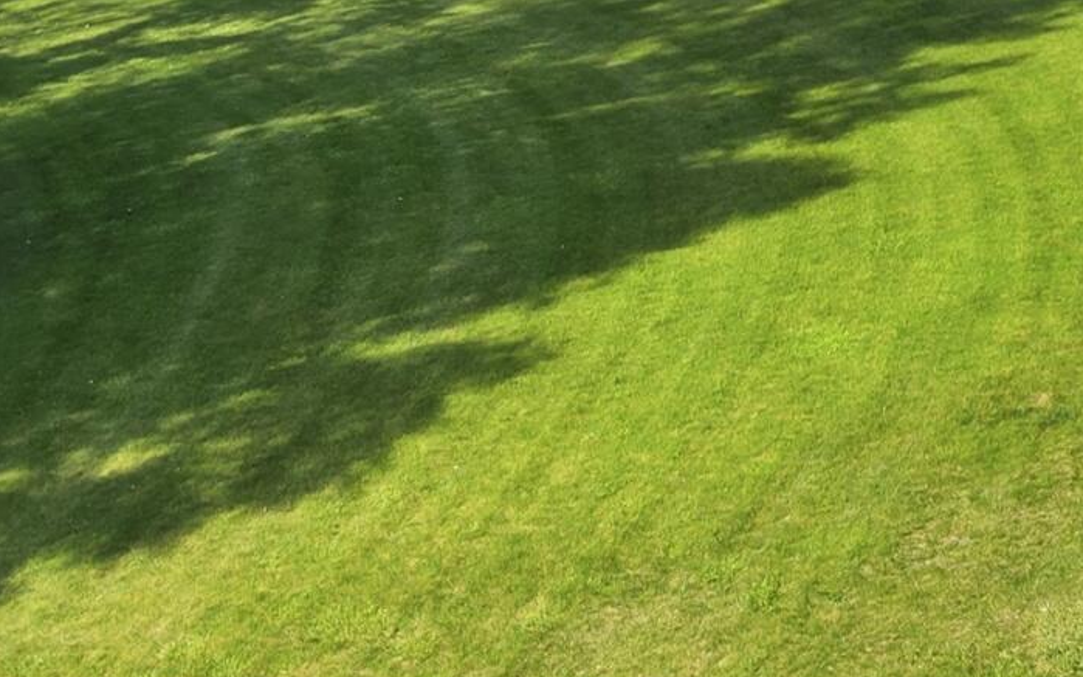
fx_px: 2686
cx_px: 1435
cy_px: -408
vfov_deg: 13.4
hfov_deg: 20.6
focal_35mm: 91
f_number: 1.8
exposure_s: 1/3000
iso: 240
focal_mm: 8.7
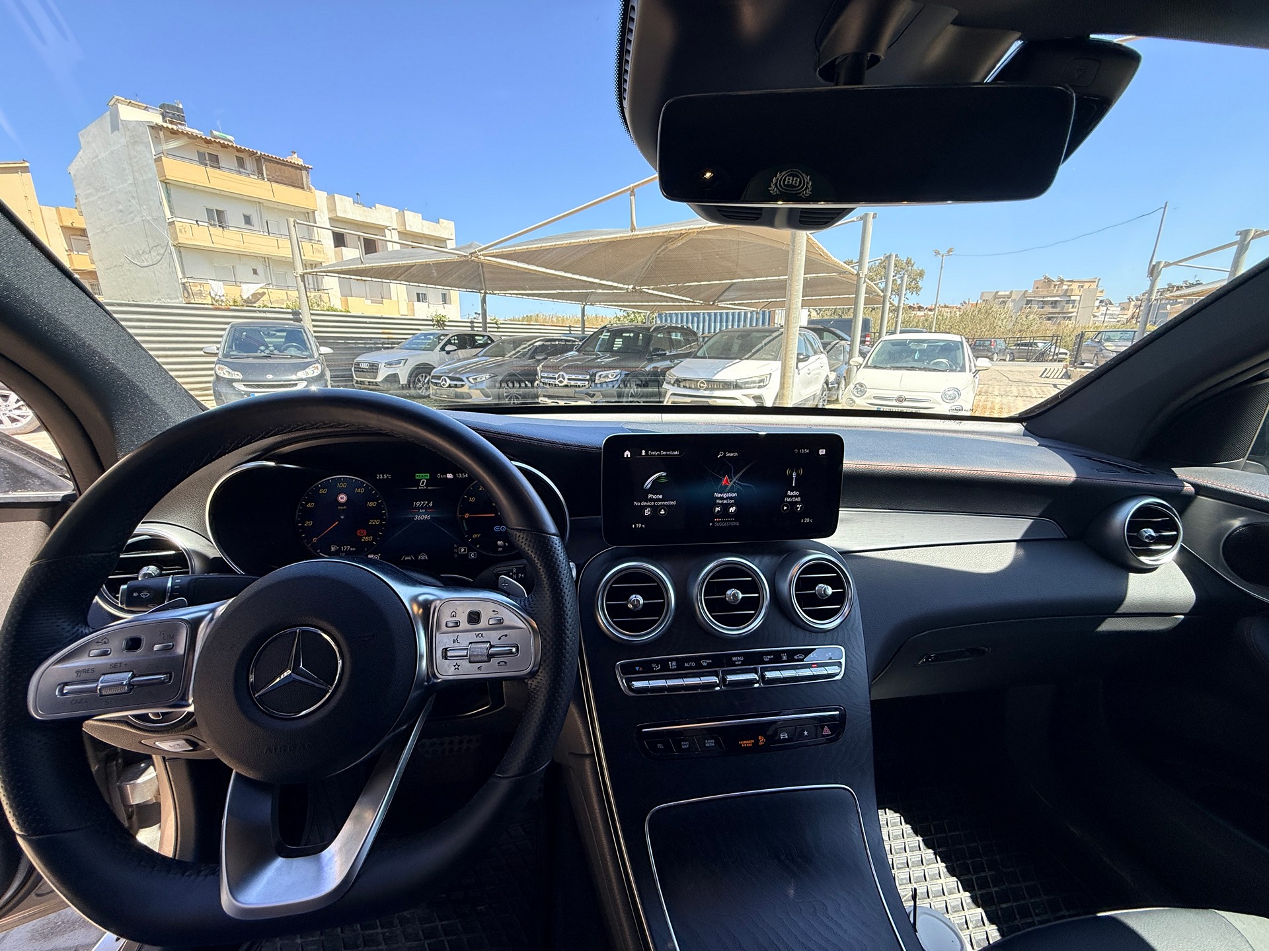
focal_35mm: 14
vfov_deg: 85.7
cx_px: 634
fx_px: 513
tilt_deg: -14.4
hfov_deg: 102.1
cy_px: 476
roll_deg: -0.4
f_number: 2.2
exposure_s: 1/365
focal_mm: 2.22
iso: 64
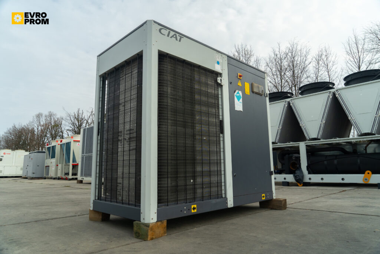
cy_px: 127
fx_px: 253
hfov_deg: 73.7
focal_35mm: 24
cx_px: 190
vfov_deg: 53.1
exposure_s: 1/160
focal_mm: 24
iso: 640
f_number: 8
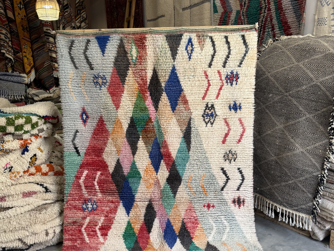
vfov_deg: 42.5
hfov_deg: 55.4
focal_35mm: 33
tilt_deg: -14.6
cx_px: 166
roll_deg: +1.2
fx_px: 318
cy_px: 161
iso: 64
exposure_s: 1/234
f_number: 1.78
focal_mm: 6.76
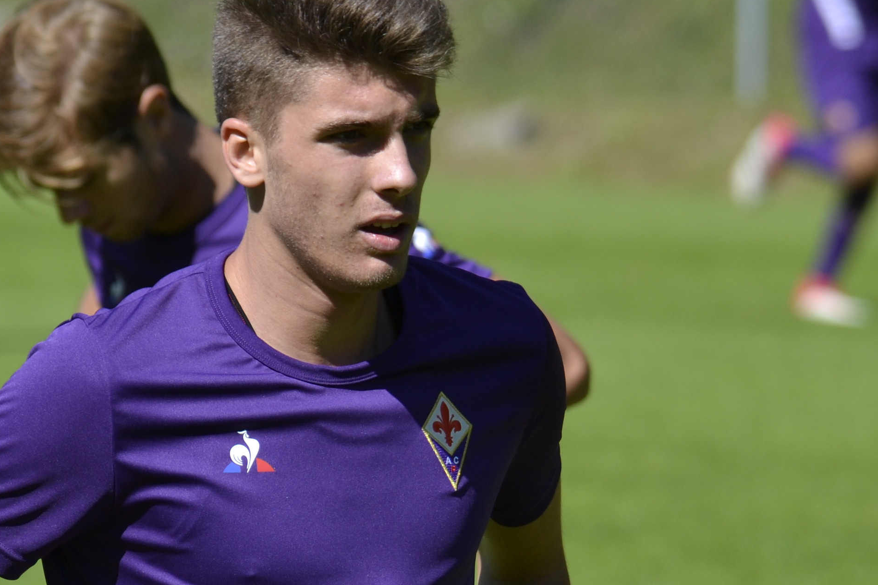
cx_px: 445
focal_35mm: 764
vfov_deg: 1.8
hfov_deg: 2.7
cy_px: 592
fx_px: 18633
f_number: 5.6
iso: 125
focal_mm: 210
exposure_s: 1/500
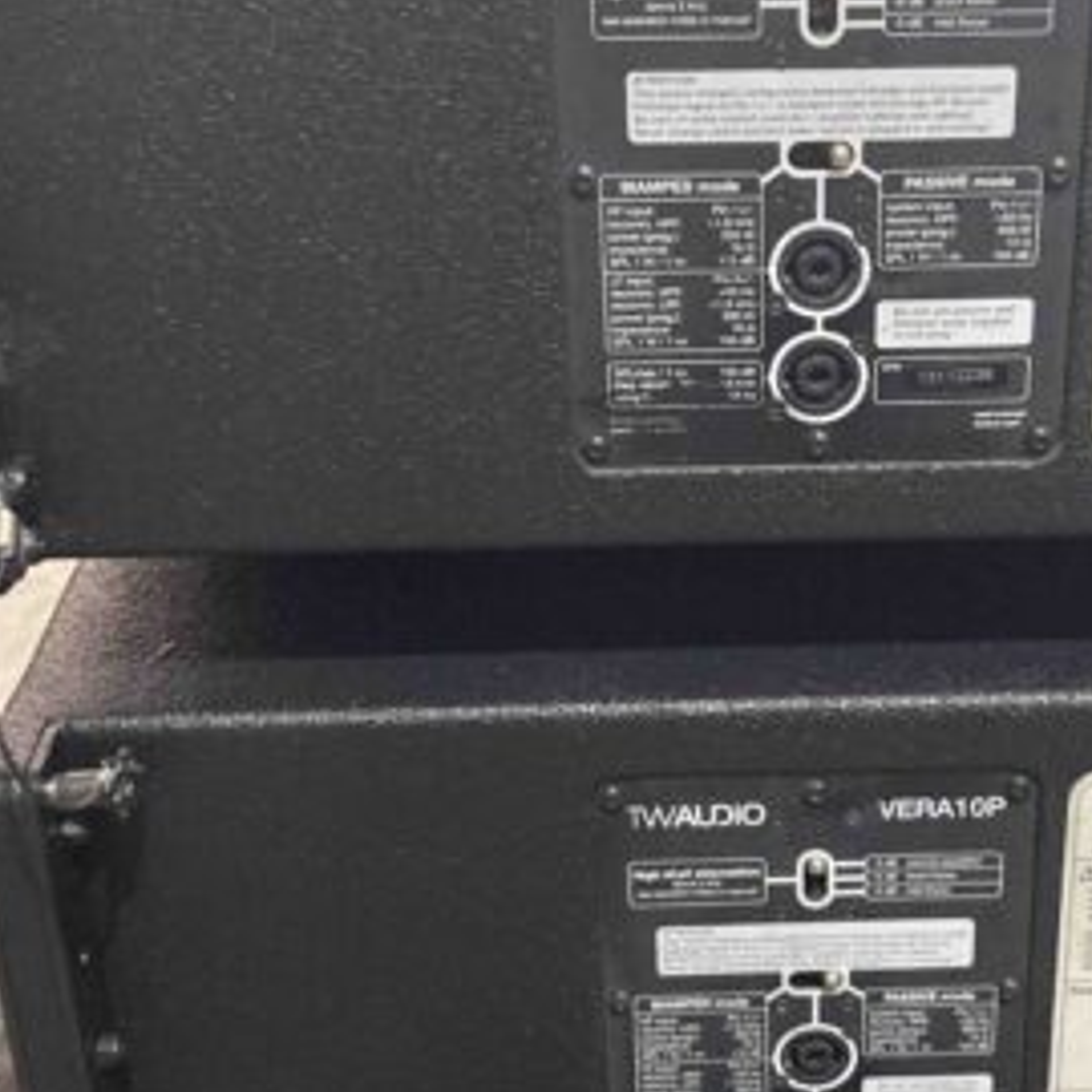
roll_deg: +0.2
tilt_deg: -21.5
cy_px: 506
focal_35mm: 55
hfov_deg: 30.8
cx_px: 736
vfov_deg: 31.1
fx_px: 1963
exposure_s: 1/36
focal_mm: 3.99
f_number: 1.8
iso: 400
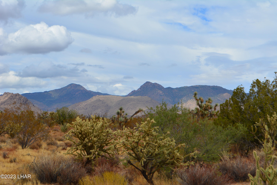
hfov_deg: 24.6
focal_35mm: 82
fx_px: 635
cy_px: 92
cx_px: 138
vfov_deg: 16.6
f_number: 11
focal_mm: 55
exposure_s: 1/400
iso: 200
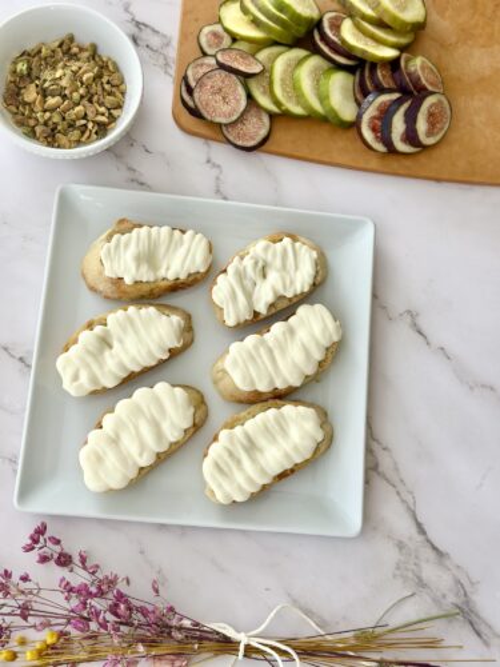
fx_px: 924
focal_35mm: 48
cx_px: 250
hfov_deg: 30.3
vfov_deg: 39.7
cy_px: 334
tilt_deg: -74.5
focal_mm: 6.86
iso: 80
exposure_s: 1/191
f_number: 1.78
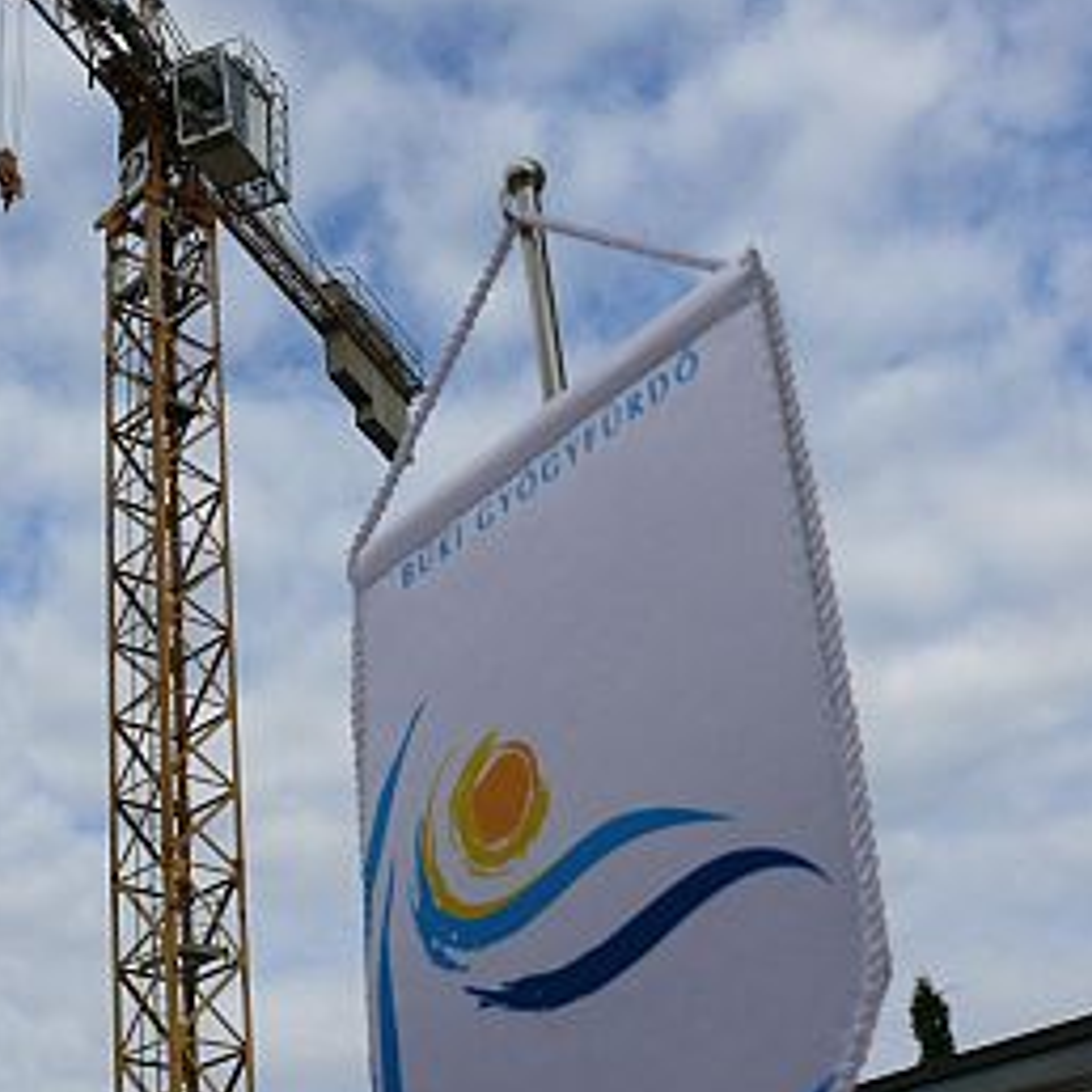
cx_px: 241
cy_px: 491
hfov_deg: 31.0
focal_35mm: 54
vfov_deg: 31.6
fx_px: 1927
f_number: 7.1
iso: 100
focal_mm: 7.4
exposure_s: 1/400
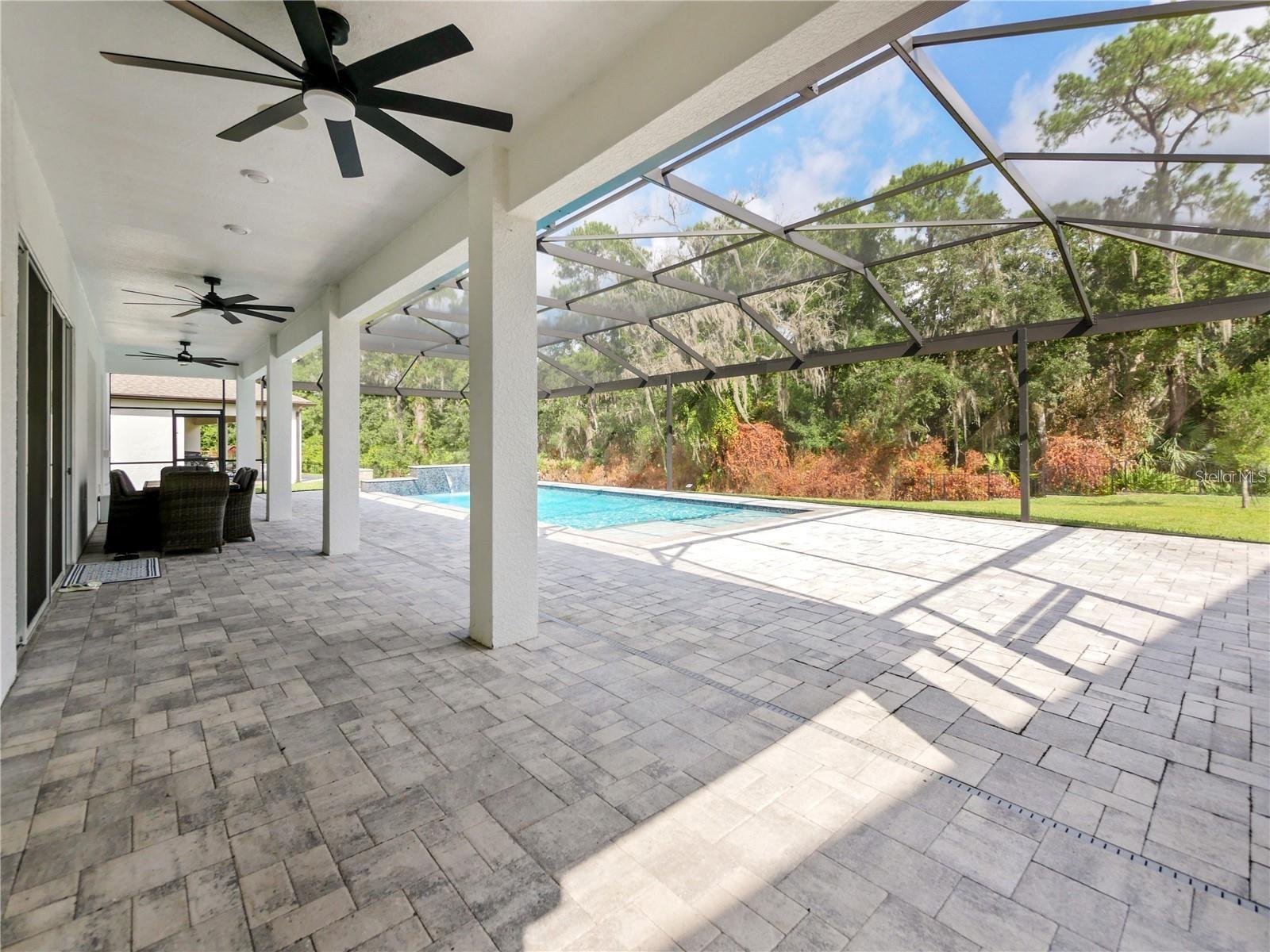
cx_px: 635
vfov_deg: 85.7
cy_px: 476
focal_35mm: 14
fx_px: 514
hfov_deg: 102.1
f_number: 5.6
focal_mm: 7
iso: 200
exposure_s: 1/200
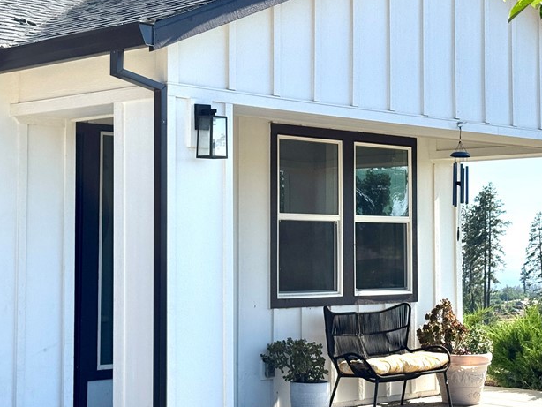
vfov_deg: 18.4
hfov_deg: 24.4
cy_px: 174
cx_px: 294
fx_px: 1253
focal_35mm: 80
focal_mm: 6.76
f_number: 1.78
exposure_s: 1/3425
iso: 64
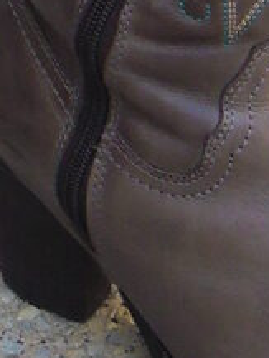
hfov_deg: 7.3
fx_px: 2060
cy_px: -284
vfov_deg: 9.5
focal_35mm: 199
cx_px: -172
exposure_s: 1/145
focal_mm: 4.9
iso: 80
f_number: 3.5
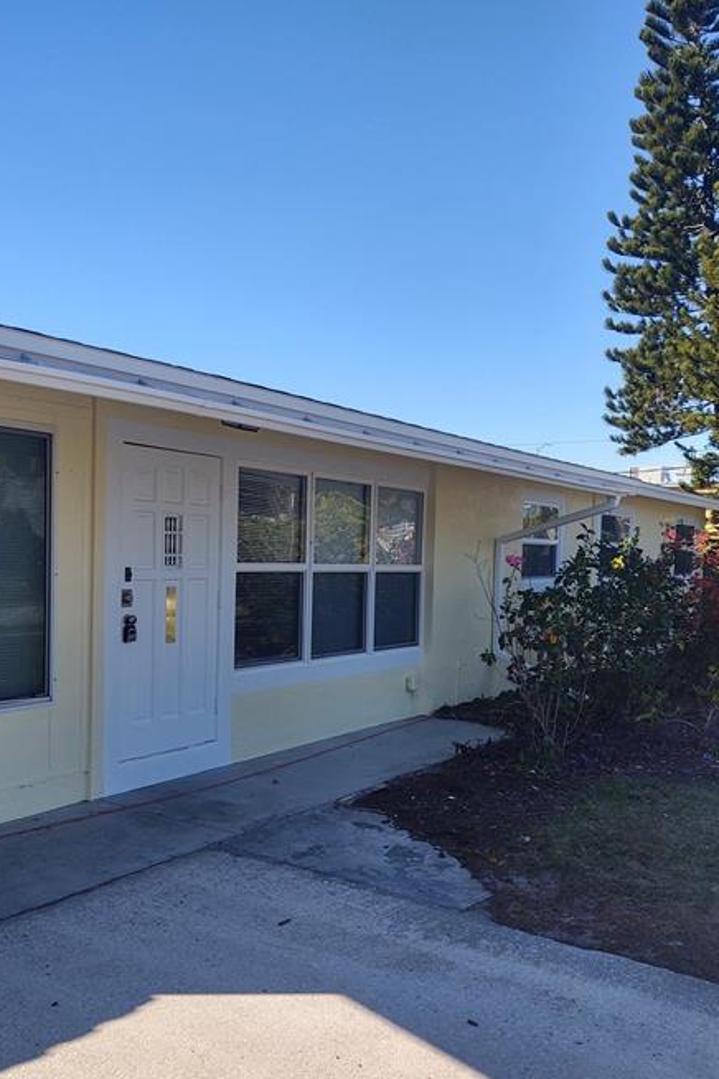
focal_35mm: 33
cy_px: 604
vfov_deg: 57.1
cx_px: 376
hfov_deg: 40.0
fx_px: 989
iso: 100
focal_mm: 4.75
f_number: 1.7
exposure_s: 1/3789
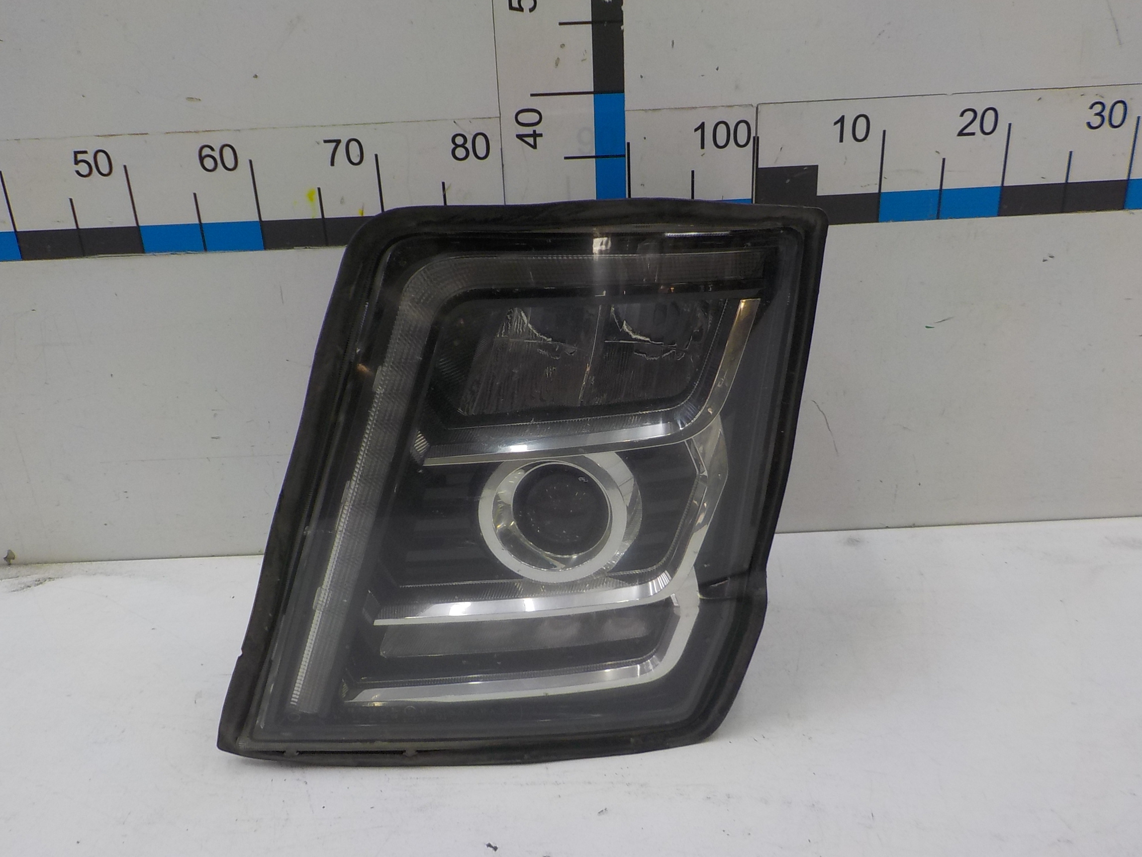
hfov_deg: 60.0
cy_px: 428
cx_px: 571
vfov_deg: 46.8
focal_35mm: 30
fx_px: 990
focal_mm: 4.1
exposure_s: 1/60
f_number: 3.3
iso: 125
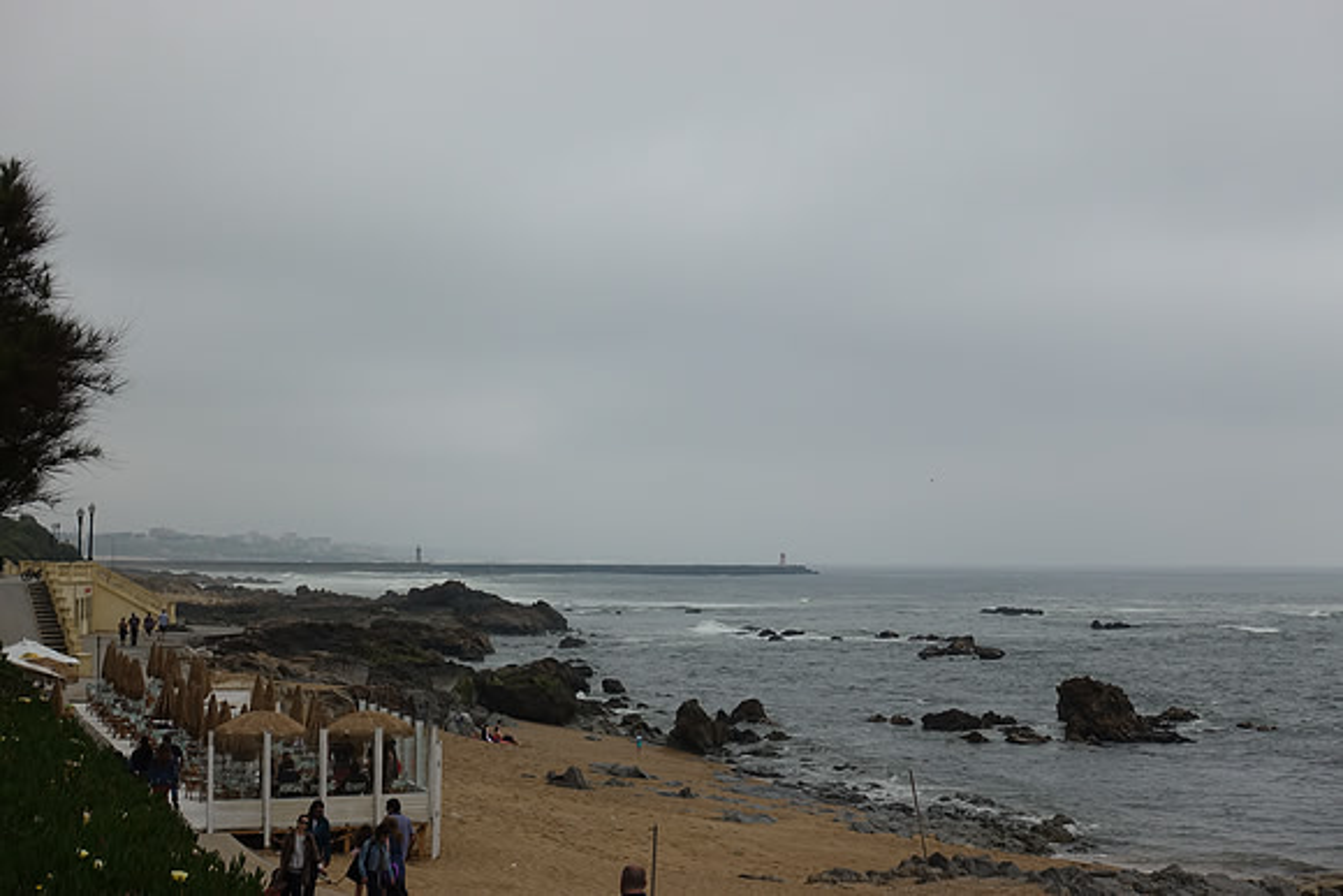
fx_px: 1940
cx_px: 672
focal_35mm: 52
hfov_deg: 38.2
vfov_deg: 26.0
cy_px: 448
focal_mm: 18.89
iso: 125
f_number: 5.6
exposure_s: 1/125
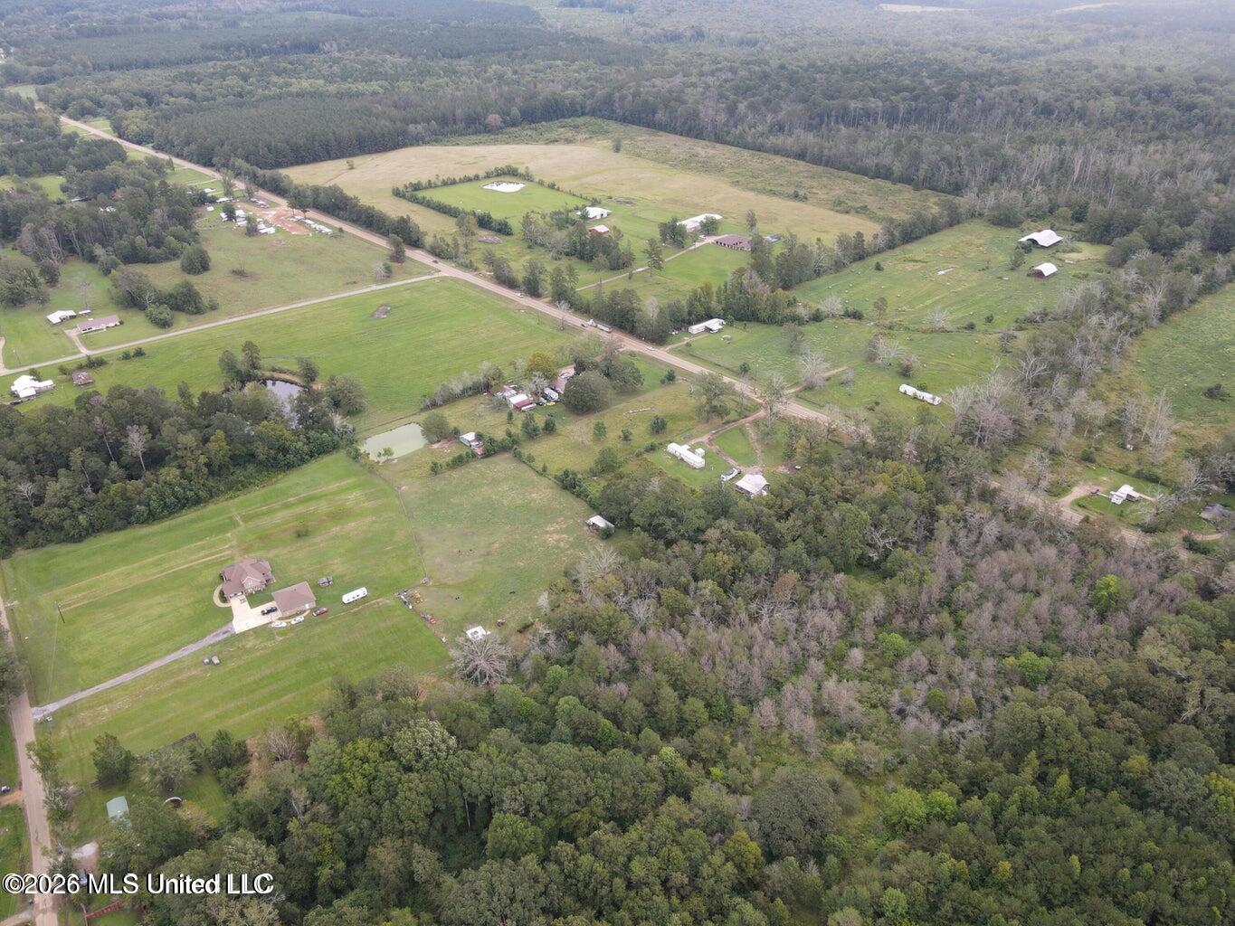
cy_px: 463
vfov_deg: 56.8
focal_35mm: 24
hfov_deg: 71.6
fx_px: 856
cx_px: 618
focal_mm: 4.5
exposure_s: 1/80
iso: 100
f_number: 2.8
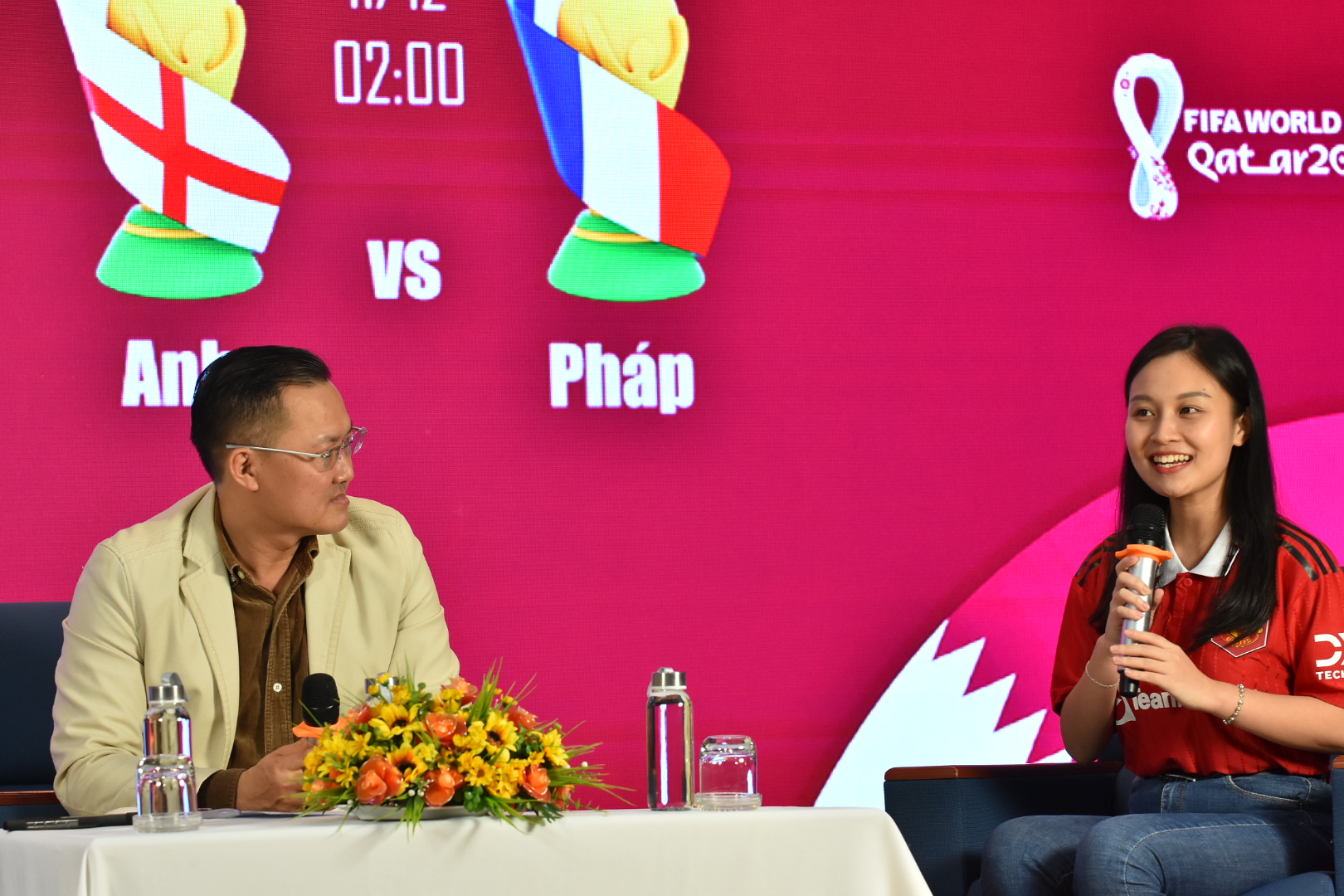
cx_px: 672
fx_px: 6495
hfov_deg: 11.8
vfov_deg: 7.9
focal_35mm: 174
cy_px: 448
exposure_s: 1/125
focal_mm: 116
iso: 800
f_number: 5.6
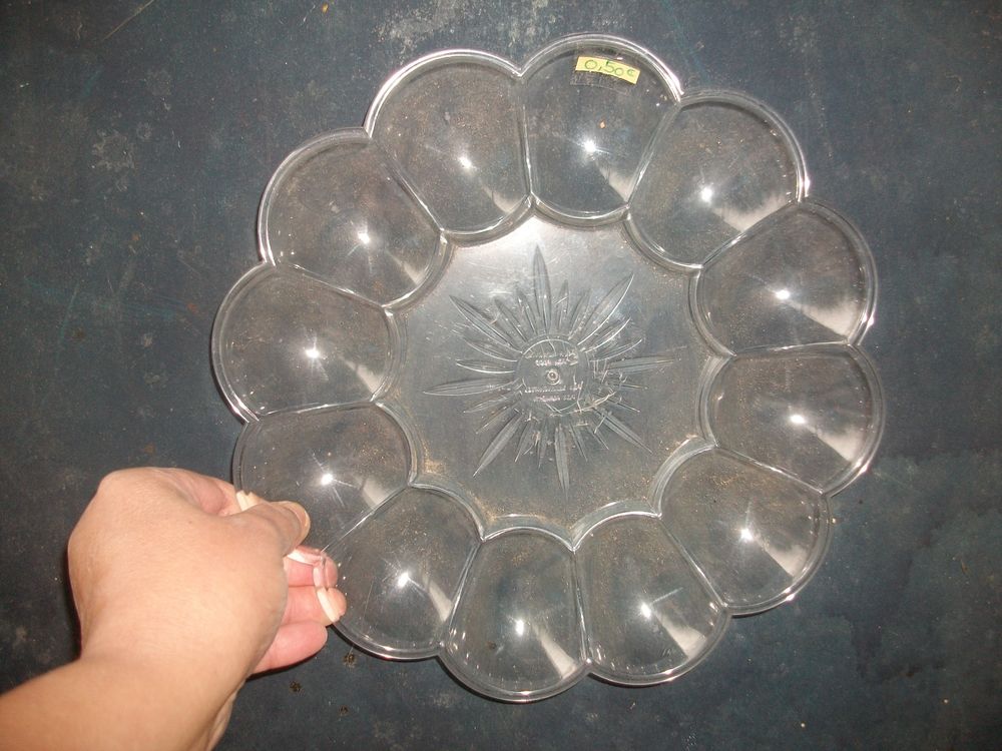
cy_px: 376
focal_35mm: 32
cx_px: 501
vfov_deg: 44.2
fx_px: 926
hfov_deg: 56.8
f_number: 2.9
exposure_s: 1/40
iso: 125
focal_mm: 5.7
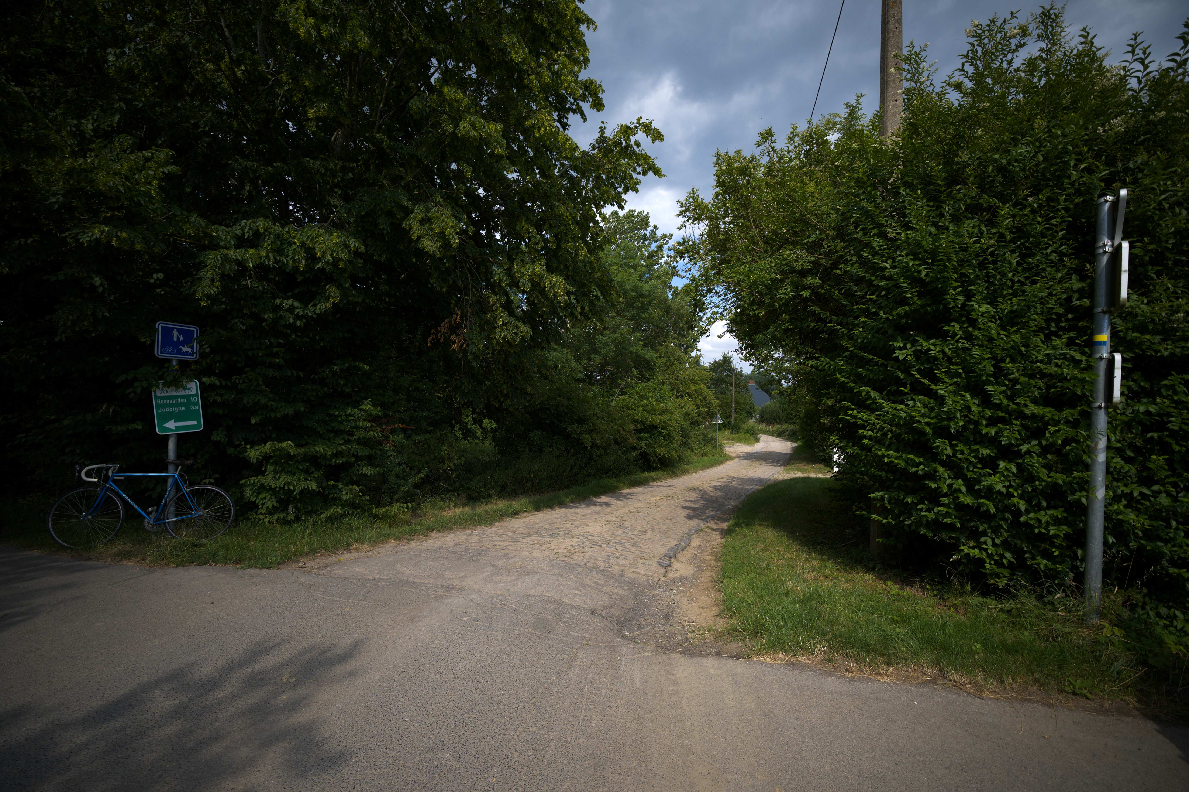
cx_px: 594
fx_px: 446
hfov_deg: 106.3
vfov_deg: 83.2
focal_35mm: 14
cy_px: 396
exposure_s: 1/1250
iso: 100
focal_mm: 9
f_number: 2.8
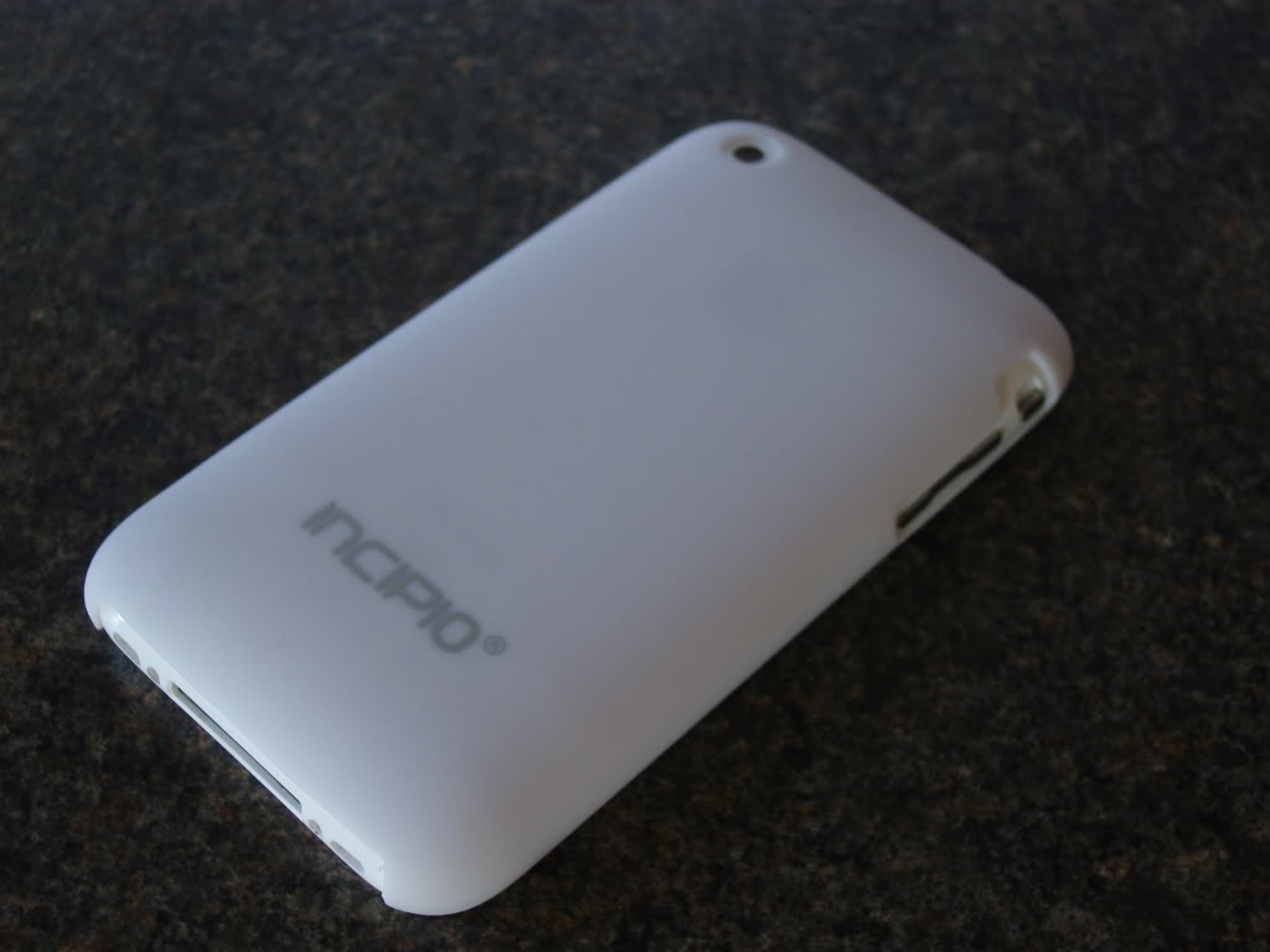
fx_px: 2311
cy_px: 476
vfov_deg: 23.3
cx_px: 635
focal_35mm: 63
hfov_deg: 30.7
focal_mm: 13.6
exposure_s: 1/50
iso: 200
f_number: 3.8
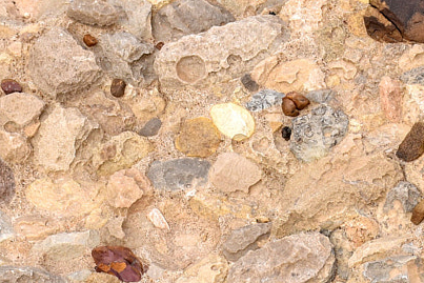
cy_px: 256
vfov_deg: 5.8
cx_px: 267
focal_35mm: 238
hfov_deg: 8.6
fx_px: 2804
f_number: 9
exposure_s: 1/125
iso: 125
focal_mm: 40
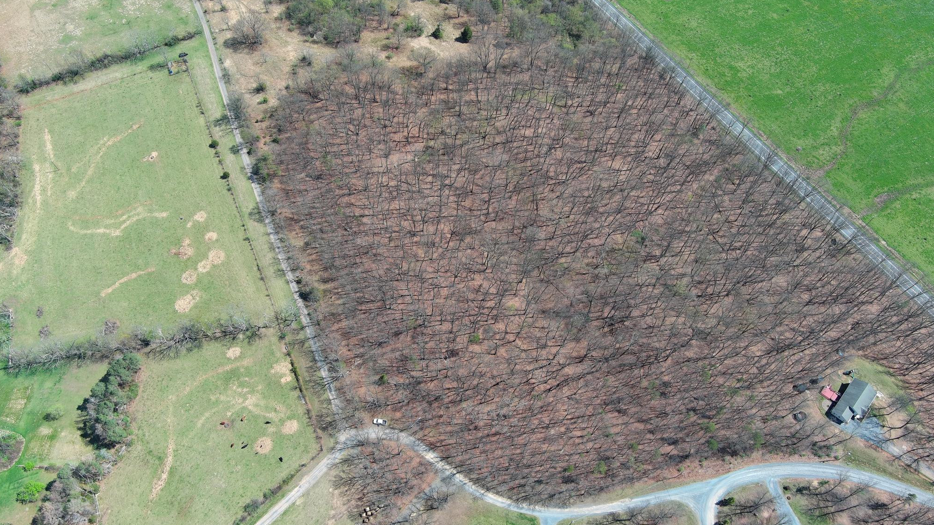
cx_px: 459
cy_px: 262
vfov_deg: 37.8
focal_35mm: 31
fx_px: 768
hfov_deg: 62.6
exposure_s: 1/624
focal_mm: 10.57
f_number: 2.8
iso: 100
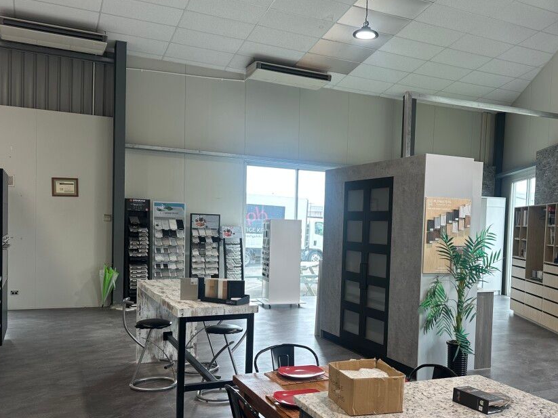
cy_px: 247
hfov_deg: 52.1
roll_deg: -1.3
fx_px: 564
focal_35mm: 35
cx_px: 347
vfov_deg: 40.5
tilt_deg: -3.3
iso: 64
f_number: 1.78
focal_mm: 6.86
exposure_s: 1/160
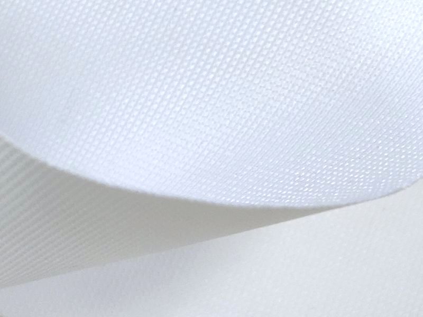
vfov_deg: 23.3
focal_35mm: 63
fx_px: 770
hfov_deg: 30.7
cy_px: 158
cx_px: 212
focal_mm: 4.75
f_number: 1.75
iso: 799
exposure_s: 1/50
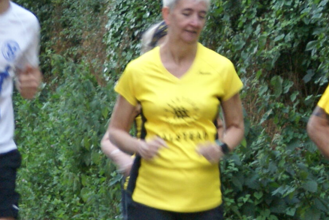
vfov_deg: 4.3
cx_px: -8
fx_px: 2954
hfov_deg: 6.4
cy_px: 127
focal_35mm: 323
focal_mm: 70
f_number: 5.6
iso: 800
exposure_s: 1/60
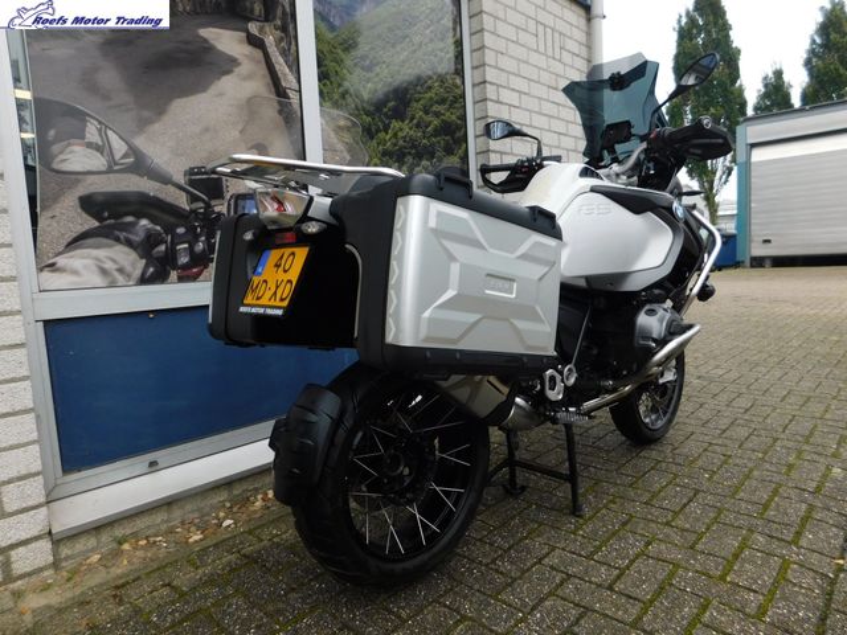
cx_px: 424
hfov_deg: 73.9
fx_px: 563
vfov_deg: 58.9
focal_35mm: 23
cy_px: 318
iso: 125
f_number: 3
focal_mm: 4
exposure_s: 1/250
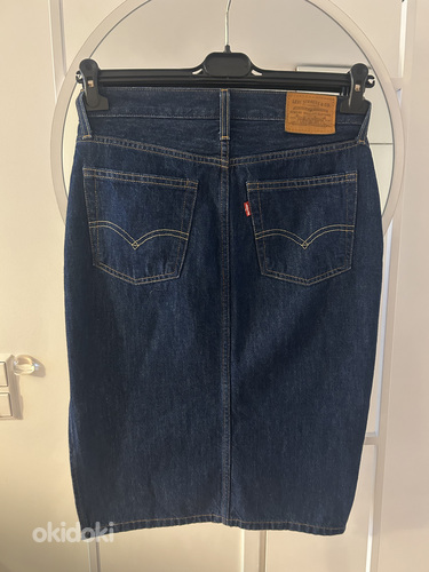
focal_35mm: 26
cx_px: 214
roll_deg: -0.2
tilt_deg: -15.9
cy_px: 286
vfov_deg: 67.3
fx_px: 430
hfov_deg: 53.1
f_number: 1.5
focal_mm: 5.7
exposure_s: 1/25
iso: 500
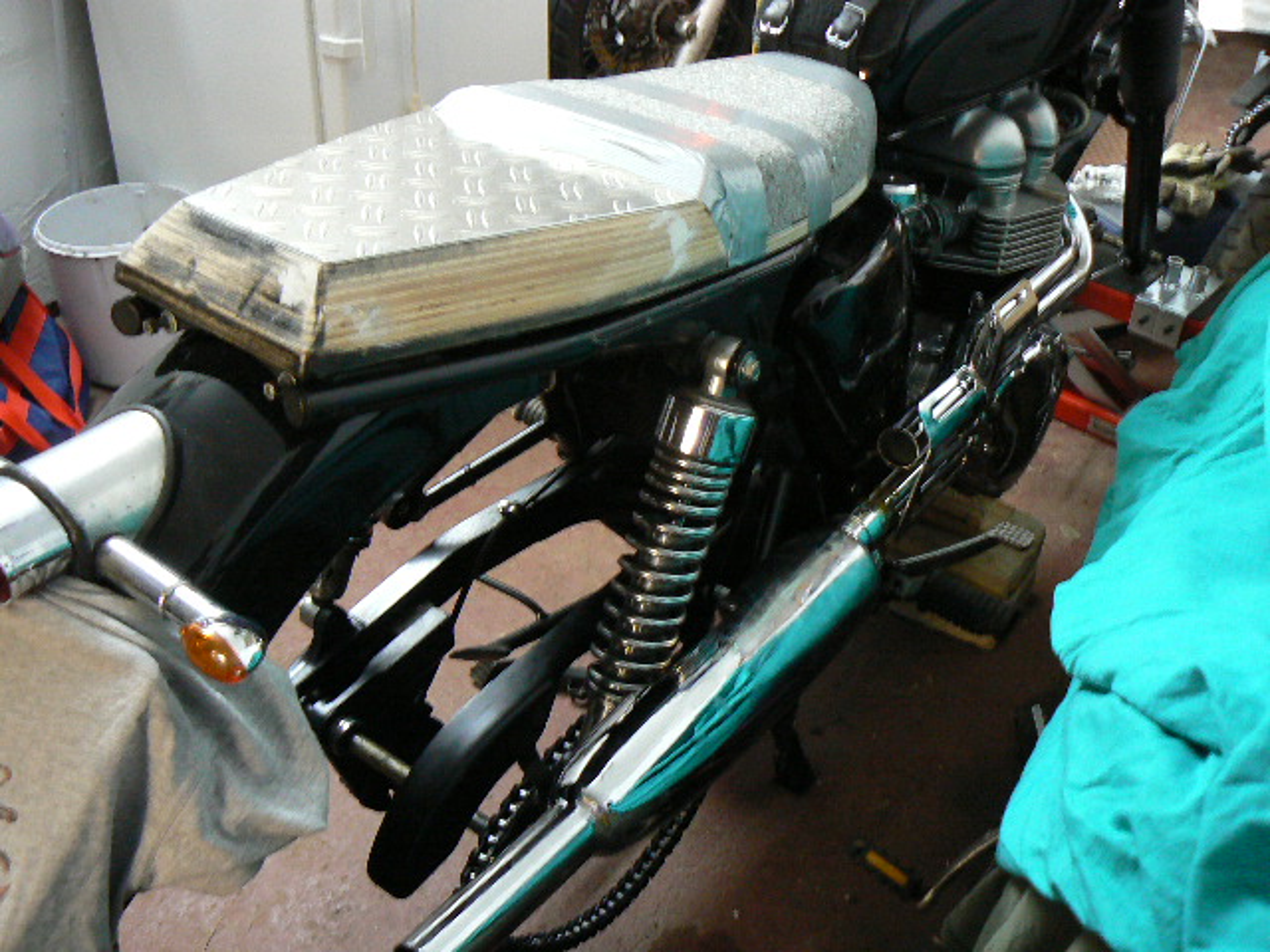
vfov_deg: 39.7
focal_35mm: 36
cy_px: 476
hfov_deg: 51.4
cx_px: 635
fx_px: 1321
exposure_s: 1/4
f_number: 2.8
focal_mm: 6
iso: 200
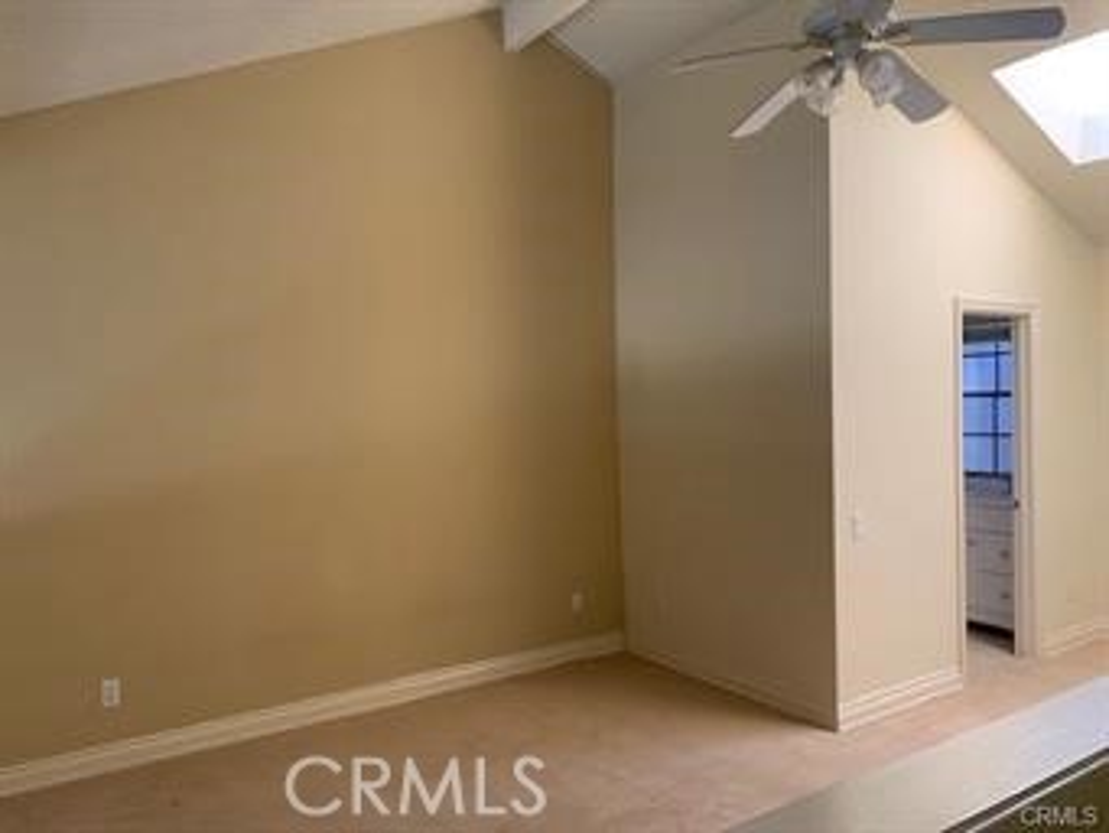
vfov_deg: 53.1
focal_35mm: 26
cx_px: 554
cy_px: 416
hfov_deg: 67.3
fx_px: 833
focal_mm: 4.25
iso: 100
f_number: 1.8
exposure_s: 1/65
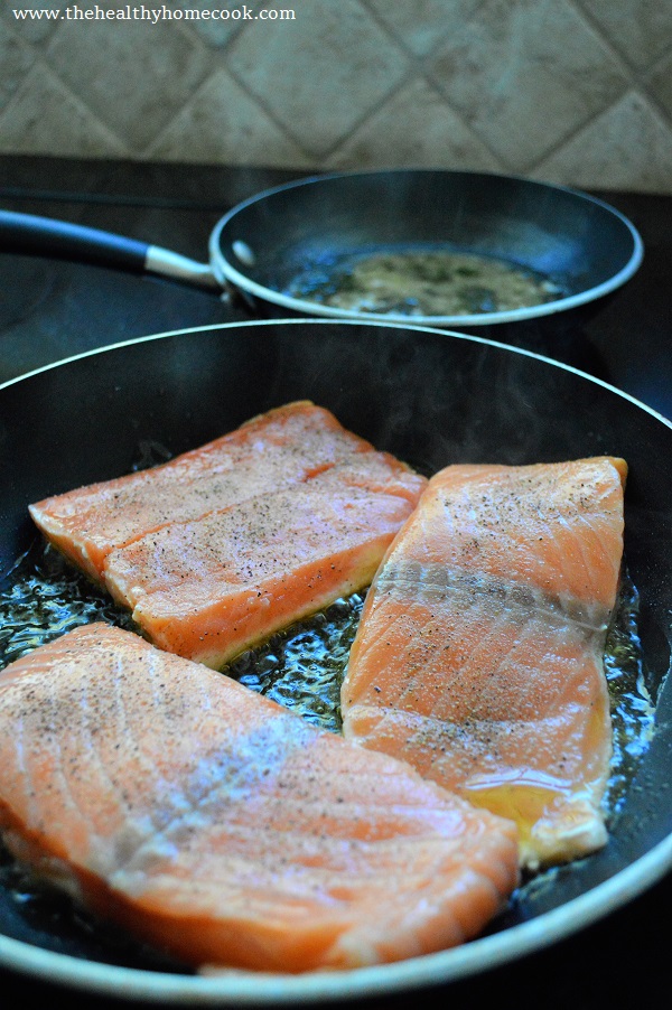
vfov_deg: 53.2
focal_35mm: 36
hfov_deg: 36.8
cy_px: 505
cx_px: 336
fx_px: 1009
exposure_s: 1/320
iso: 3200
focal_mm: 24
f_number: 4
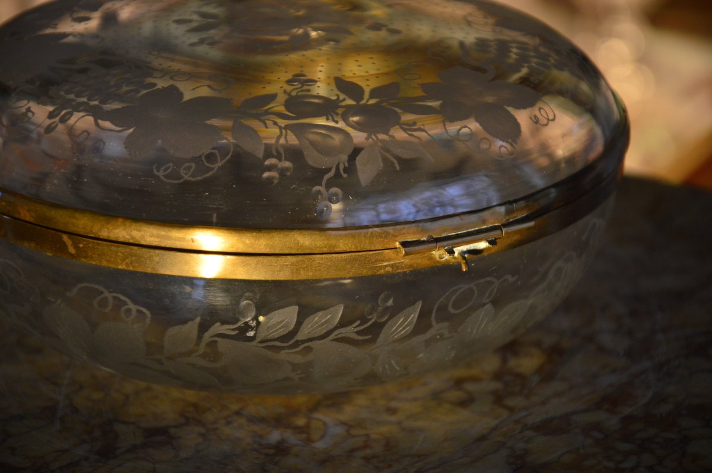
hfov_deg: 13.1
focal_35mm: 158
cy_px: 236
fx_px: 3112
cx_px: 356
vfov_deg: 8.7
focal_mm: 105
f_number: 5.6
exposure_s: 1/50
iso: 800
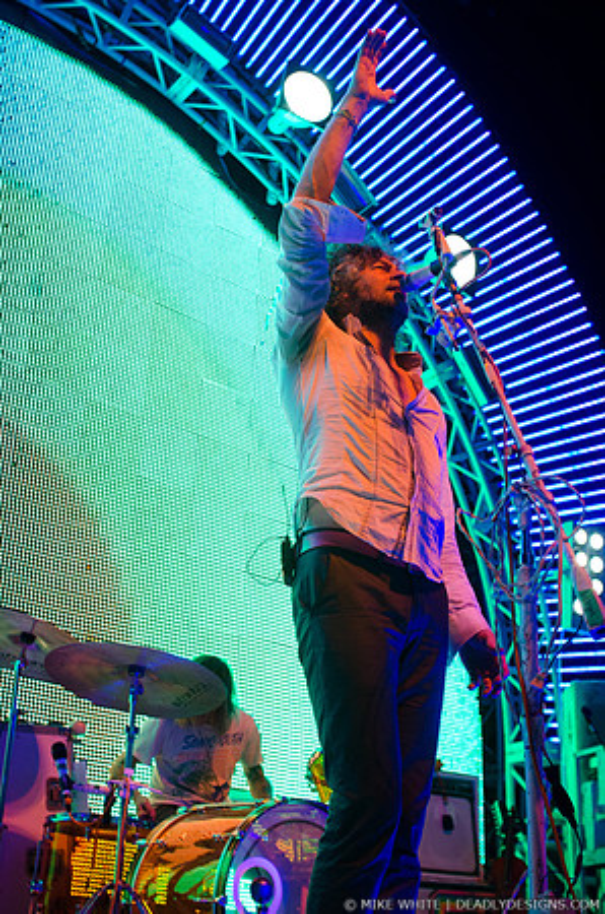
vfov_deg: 43.7
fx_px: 1140
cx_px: 302
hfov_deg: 29.7
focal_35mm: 45
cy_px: 457
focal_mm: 30
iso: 1600
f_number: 3.5
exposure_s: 1/500
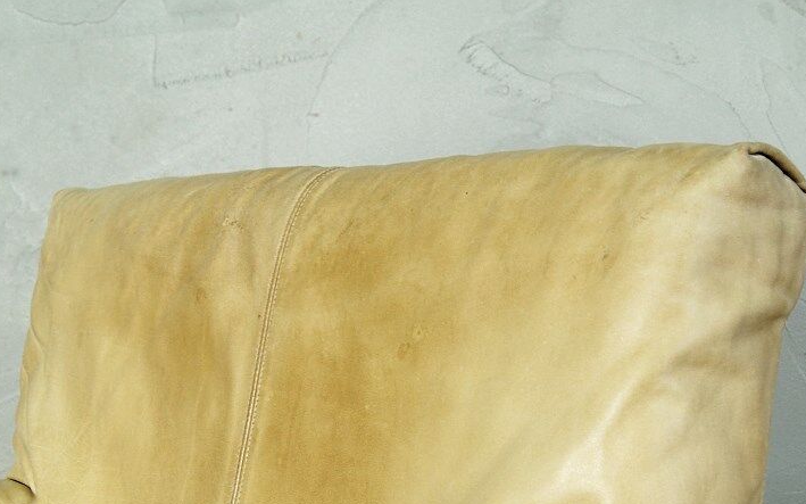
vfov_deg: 18.4
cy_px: 427
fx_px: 1538
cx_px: 479
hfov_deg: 29.3
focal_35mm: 70
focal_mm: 26
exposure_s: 1/20
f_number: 8
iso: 400
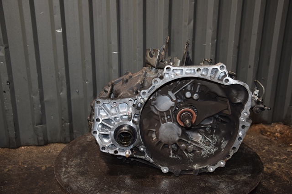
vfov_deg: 31.9
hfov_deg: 46.4
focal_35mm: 42
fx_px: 340
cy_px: 97
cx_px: 146
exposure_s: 1/60
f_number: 5
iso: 800
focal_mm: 28
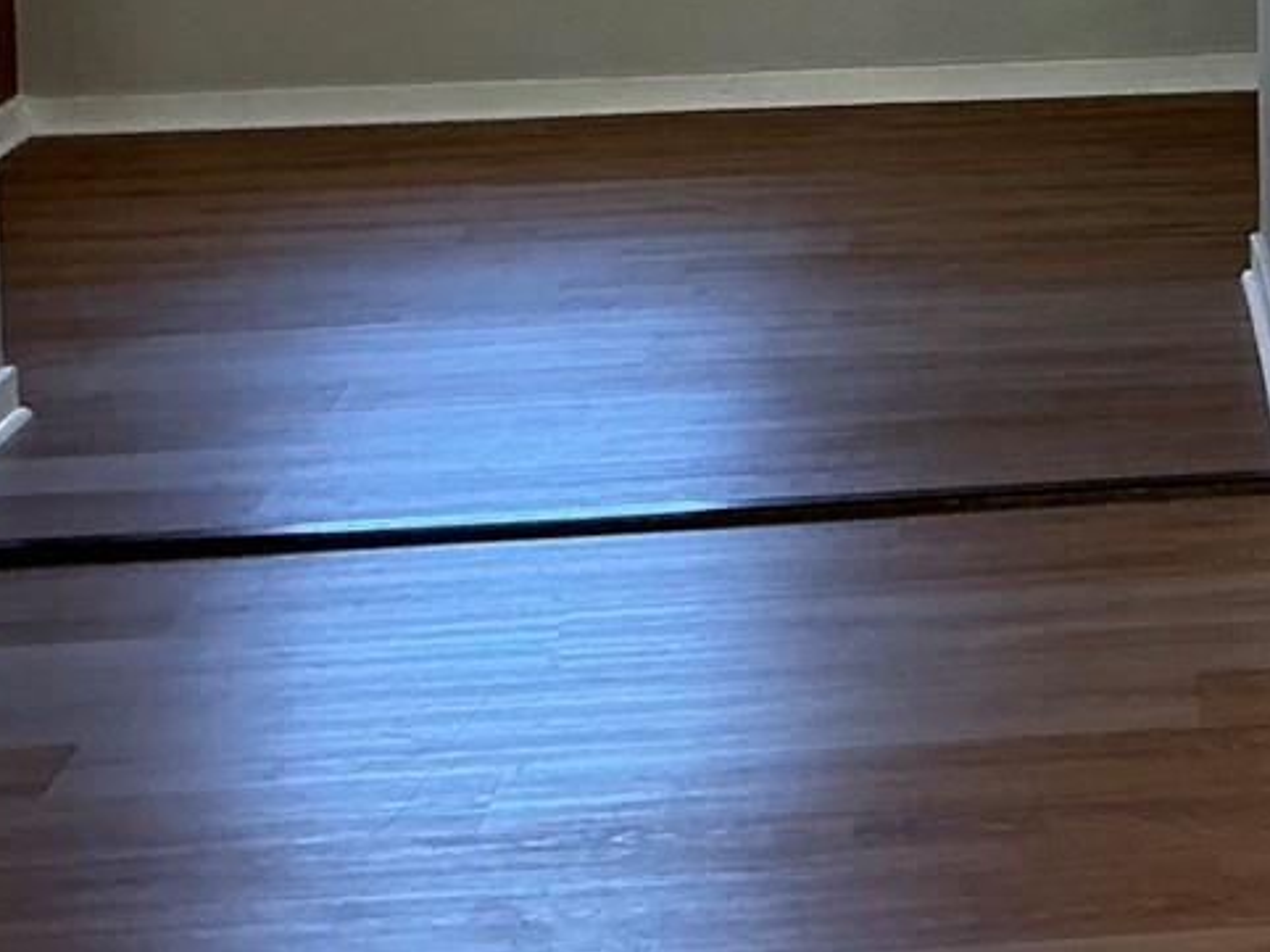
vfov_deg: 15.1
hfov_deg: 19.4
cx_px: 1655
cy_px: -285
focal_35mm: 93
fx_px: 3410
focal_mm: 3
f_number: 1.8
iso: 64
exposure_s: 1/80
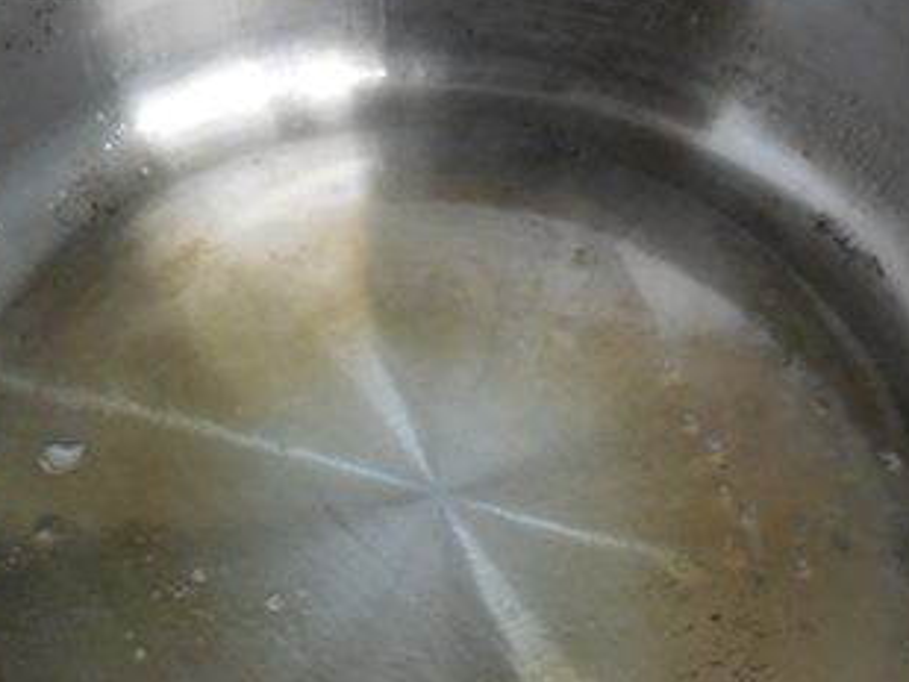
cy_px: 541
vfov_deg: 34.2
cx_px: 422
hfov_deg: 45.7
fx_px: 1077
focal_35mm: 41
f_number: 3.3
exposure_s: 1/25
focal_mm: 4.5
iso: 800
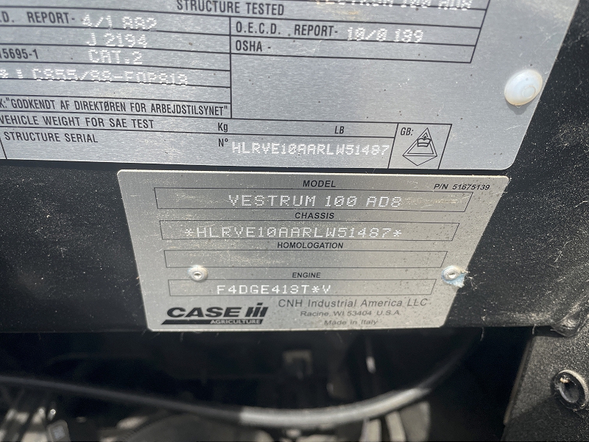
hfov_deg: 67.3
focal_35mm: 26
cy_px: 221
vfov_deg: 53.1
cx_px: 294
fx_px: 442
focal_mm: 4.2
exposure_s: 1/720
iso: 32
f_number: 1.6
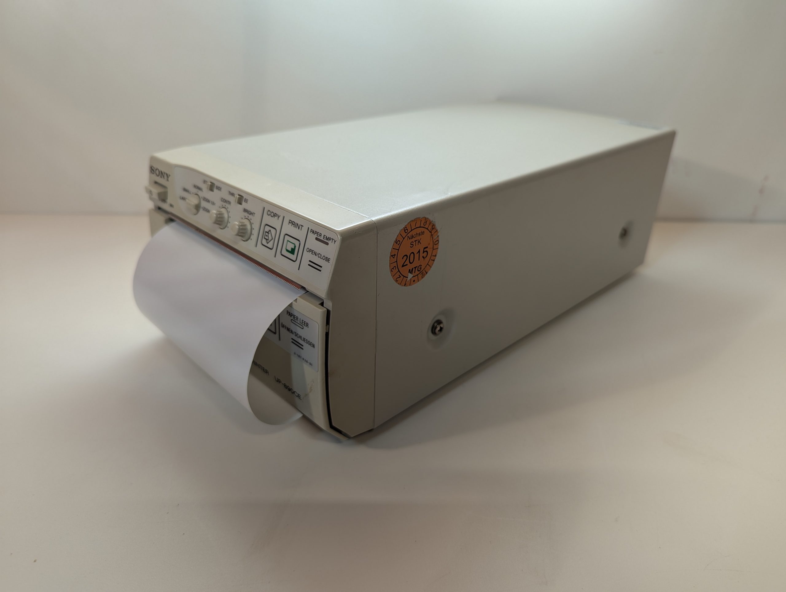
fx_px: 546
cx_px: 393
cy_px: 296
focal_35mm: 24
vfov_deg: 56.9
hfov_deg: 71.5
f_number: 1.85
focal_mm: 6.81
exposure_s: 1/50
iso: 45
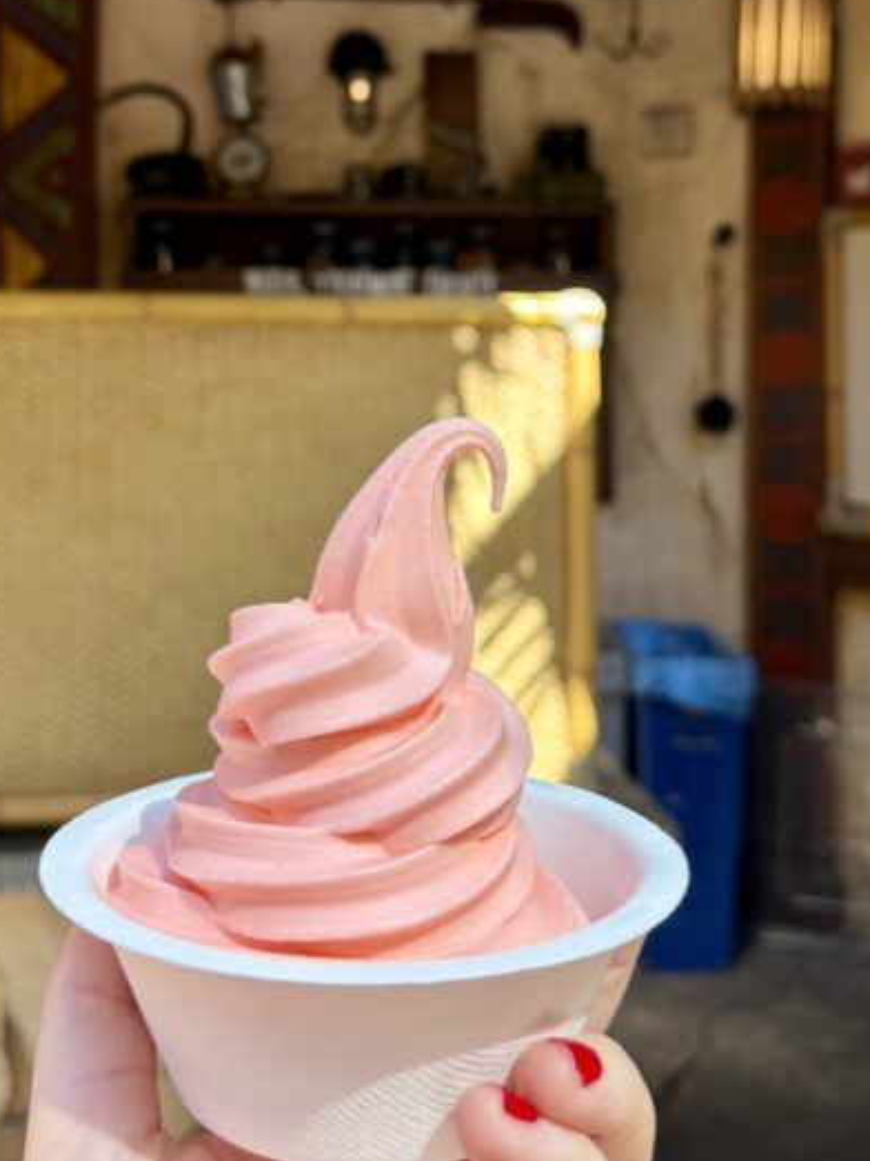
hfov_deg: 30.7
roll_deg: -0.9
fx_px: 1576
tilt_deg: +0.5
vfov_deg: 39.5
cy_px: 306
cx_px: 324
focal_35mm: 47
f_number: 1.78
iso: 100
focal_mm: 6.76
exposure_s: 1/440
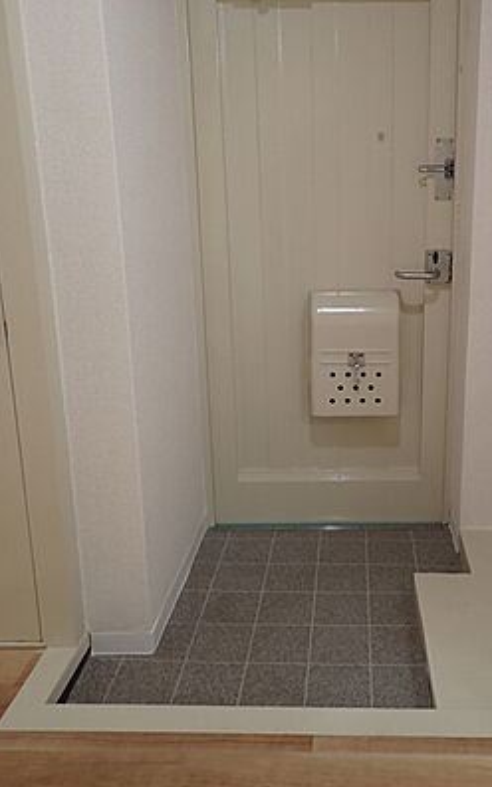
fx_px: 687
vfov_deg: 59.5
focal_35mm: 32
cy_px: 347
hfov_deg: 38.8
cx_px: 341
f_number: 2
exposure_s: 1/40
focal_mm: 4.5
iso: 200
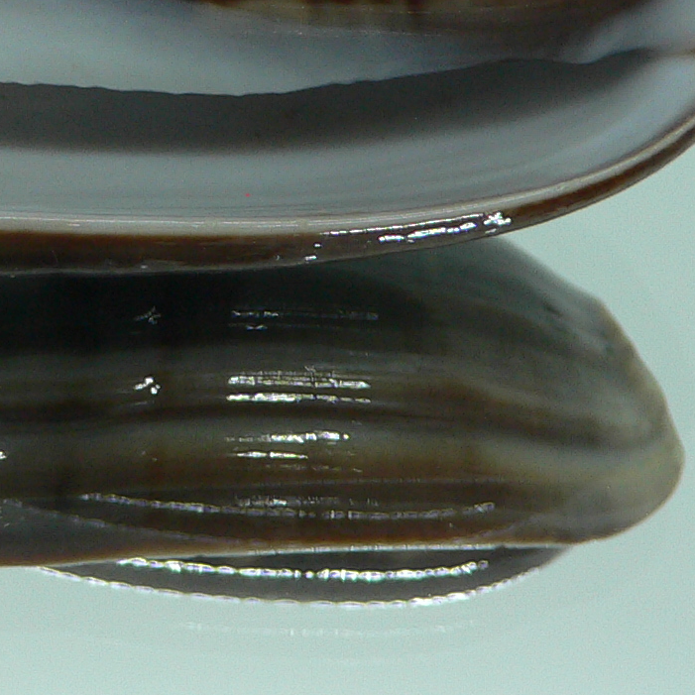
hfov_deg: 19.3
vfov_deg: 19.1
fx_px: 2022
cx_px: 136
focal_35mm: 89
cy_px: 48
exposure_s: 1/60
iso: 100
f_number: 2.8
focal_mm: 4.6
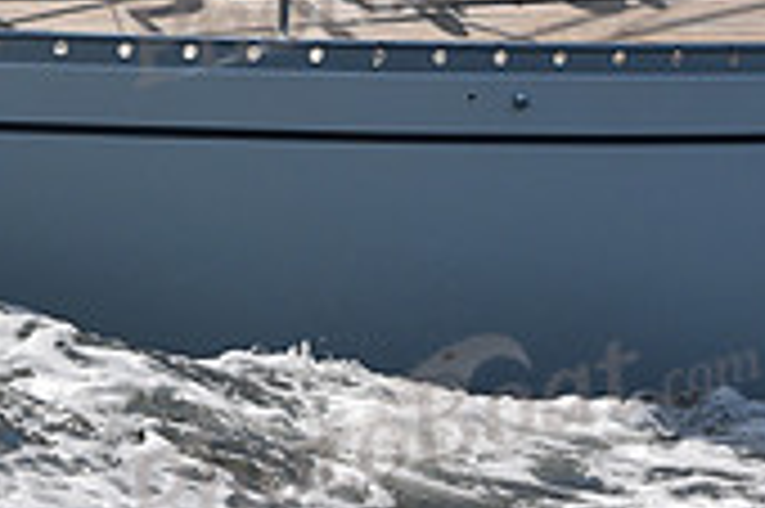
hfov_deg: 6.3
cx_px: -104
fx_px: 6899
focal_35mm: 325
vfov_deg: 4.2
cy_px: -200
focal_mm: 95
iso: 250
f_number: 6.3
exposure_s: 1/1000
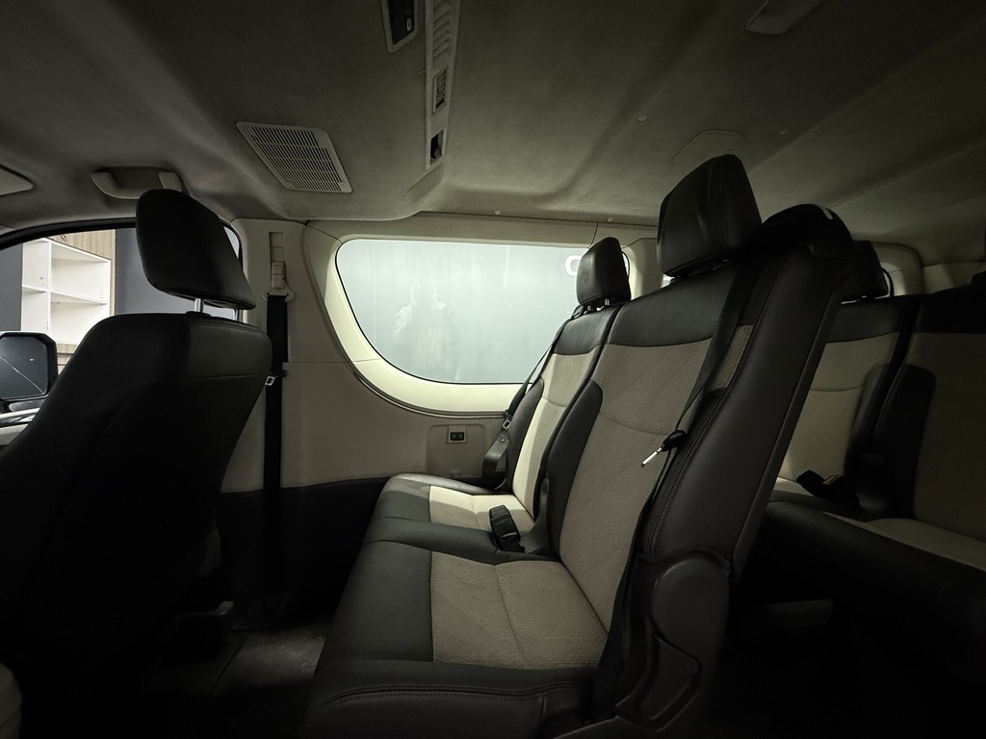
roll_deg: -1.6
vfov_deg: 85.7
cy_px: 370
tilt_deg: -0.4
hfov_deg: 102.1
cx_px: 493
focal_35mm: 14
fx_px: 399
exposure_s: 1/50
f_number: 2.2
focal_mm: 2.22
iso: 640
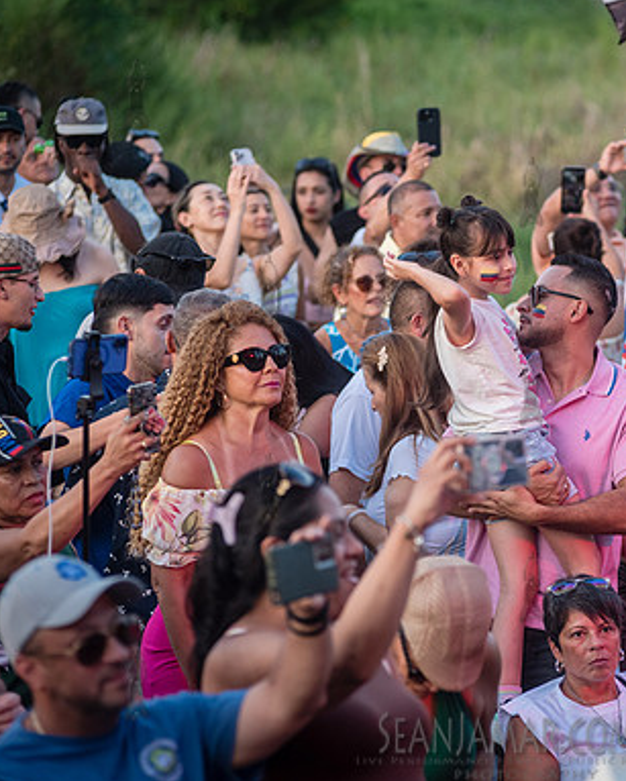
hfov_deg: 7.5
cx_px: 530
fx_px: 4765
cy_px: 388
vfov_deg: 9.4
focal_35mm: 206
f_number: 4
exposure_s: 1/400
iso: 1000
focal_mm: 145
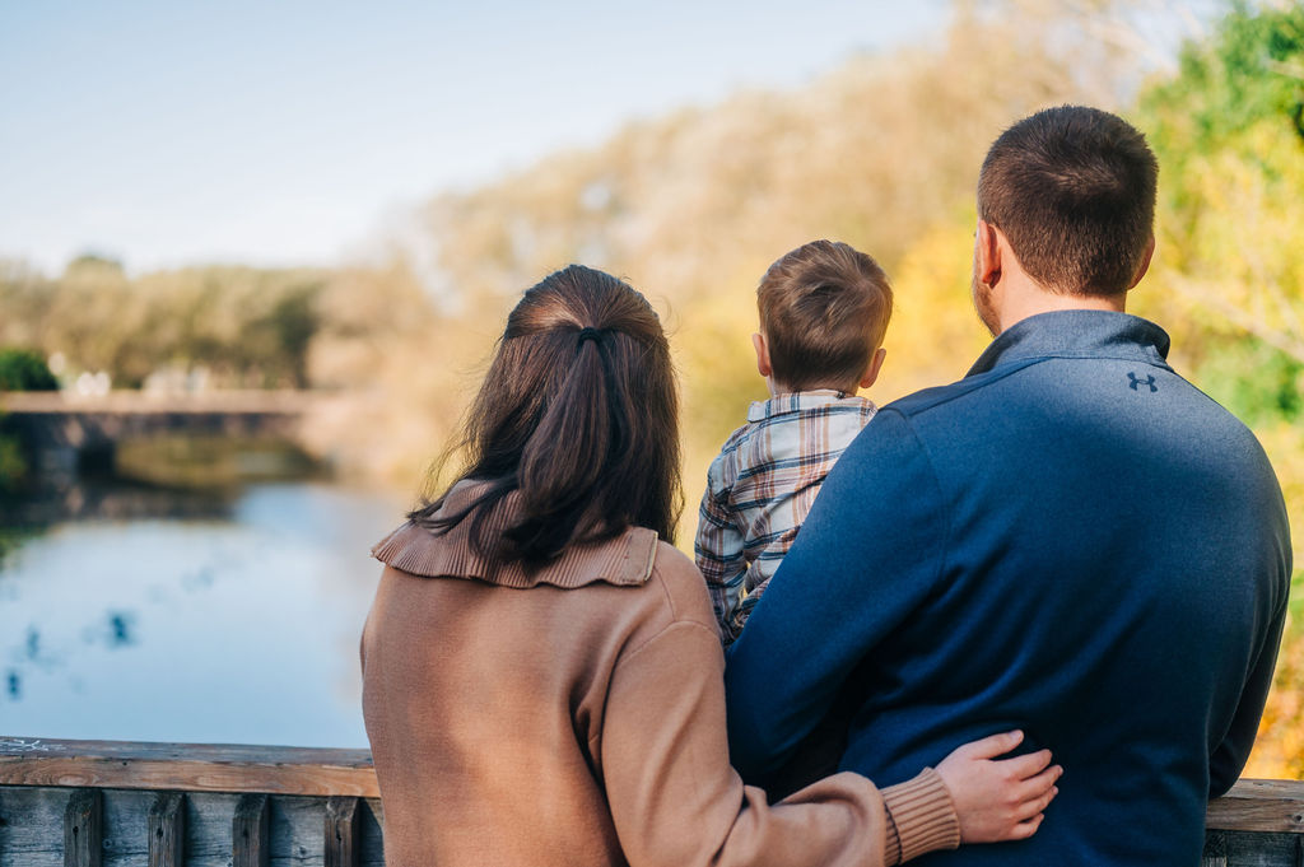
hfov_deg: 39.6
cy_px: 434
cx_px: 652
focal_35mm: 50
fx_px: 1810
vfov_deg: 26.9
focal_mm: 50
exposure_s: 1/2000
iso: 125
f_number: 1.8
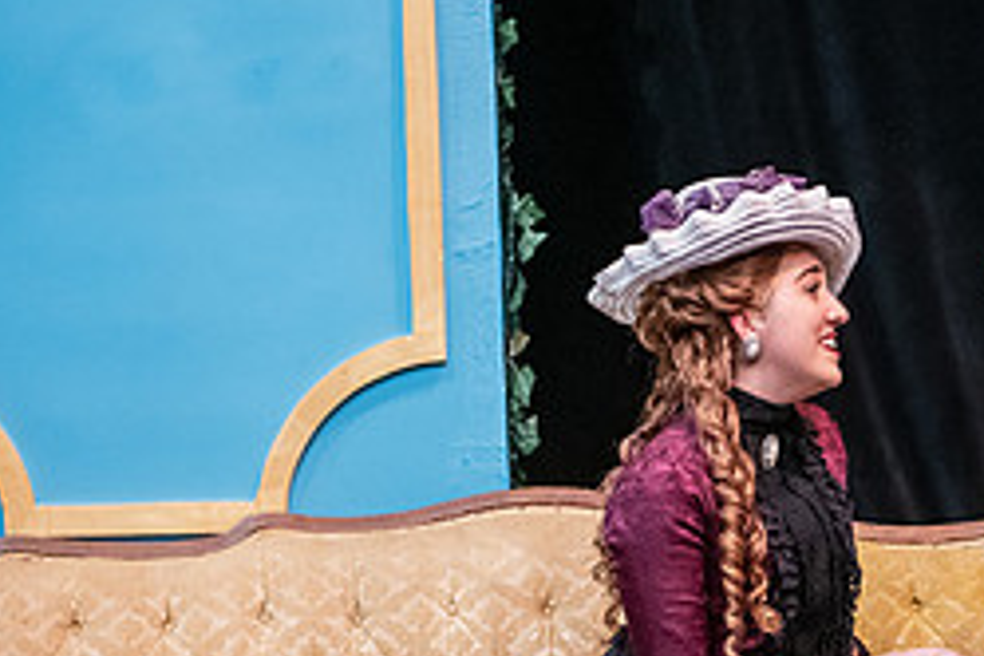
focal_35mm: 154
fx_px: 4209
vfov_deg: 8.9
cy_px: 535
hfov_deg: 13.2
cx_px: 952
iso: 3200
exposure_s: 1/200
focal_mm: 66
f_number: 3.2
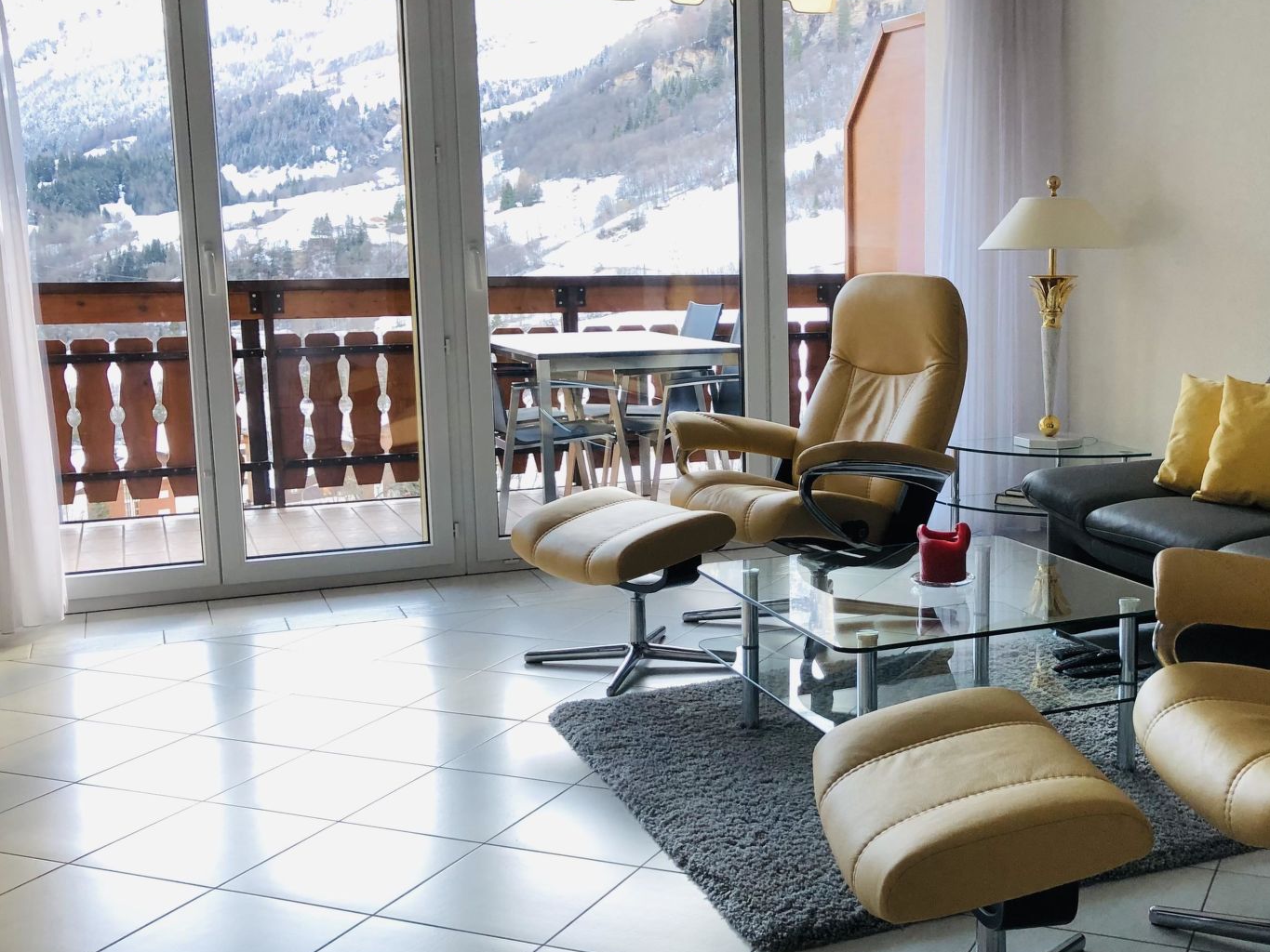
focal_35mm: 42
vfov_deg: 34.3
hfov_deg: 43.7
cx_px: 907
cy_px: 497
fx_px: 1541
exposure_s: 1/40
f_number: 1.8
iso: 25
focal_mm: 3.99
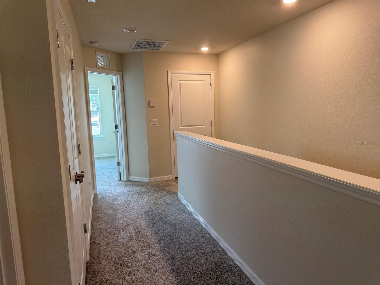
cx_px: 190
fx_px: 263
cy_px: 142
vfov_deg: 56.8
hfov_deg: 71.6
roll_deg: +1.1
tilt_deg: -6.9
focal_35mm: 24
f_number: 1.78
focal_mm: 6.76
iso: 160
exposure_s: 1/120
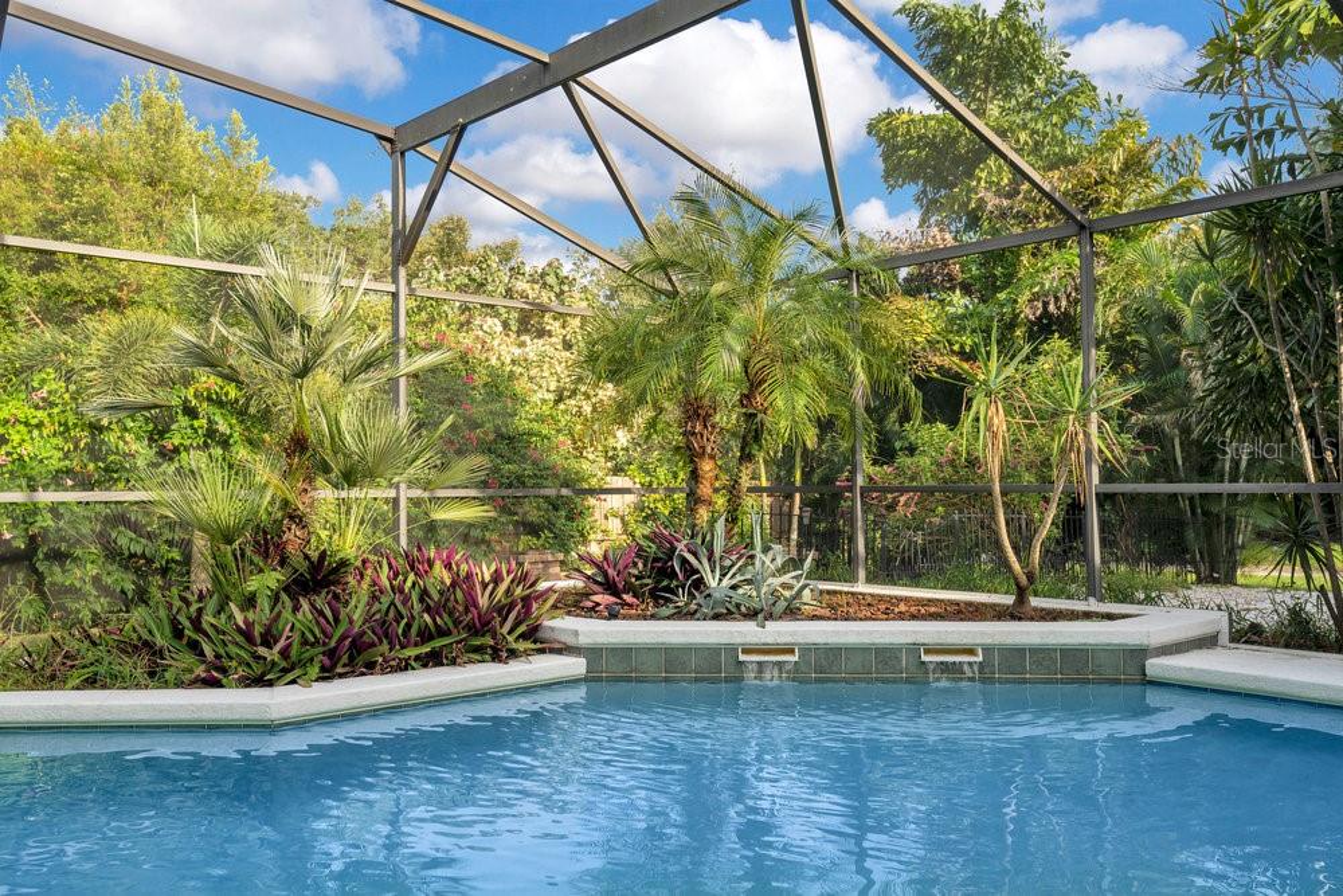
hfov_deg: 60.3
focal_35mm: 31
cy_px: 448
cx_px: 672
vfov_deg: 42.3
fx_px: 1157
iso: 100
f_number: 6.3
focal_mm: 31
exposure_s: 1/100
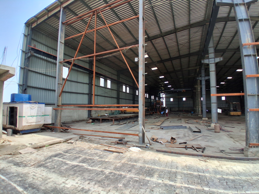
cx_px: 130
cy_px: 97
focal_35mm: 17
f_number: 2.2
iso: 50
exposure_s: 1/929
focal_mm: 1.4
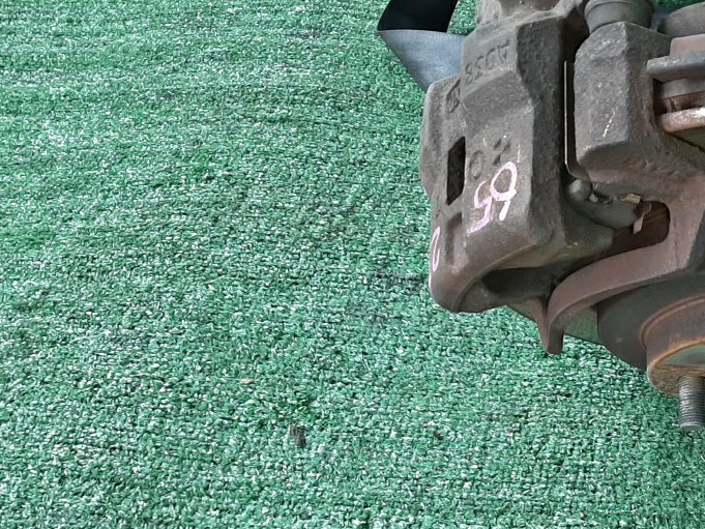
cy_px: 440
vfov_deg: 26.0
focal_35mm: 55
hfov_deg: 31.9
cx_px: 724
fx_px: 1120
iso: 87
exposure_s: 1/50
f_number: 1.7
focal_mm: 3.93
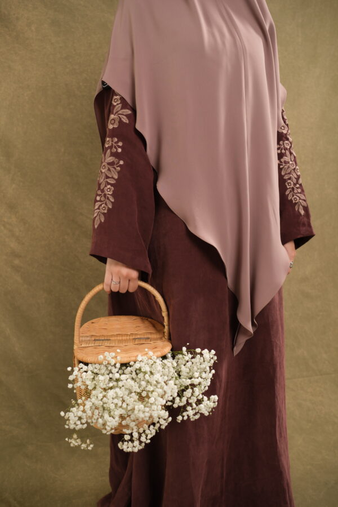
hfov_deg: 37.9
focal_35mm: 35
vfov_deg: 54.4
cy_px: 254
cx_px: 169
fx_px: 493
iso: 160
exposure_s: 1/125
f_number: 3.2
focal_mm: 23
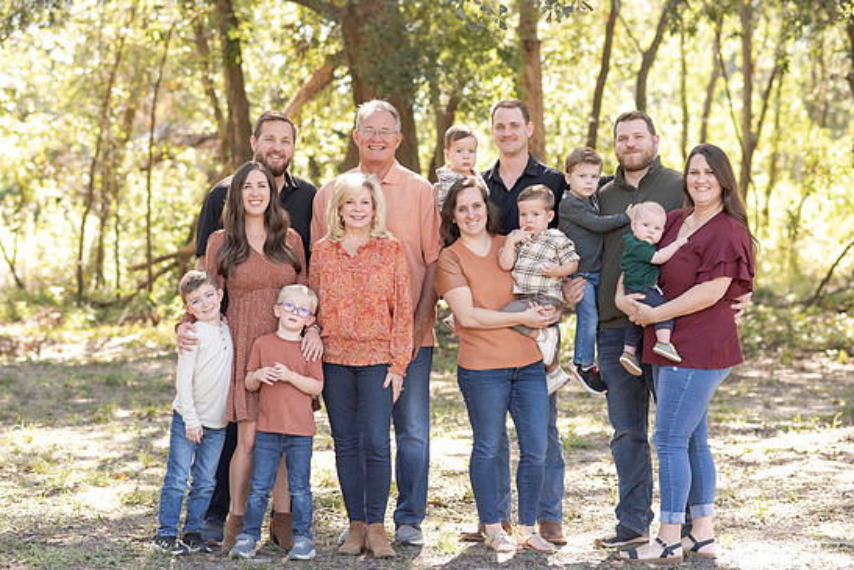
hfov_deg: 20.2
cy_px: 241
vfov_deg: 13.6
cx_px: 411
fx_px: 2396
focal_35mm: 101
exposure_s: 1/500
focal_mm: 85
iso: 640
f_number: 3.2
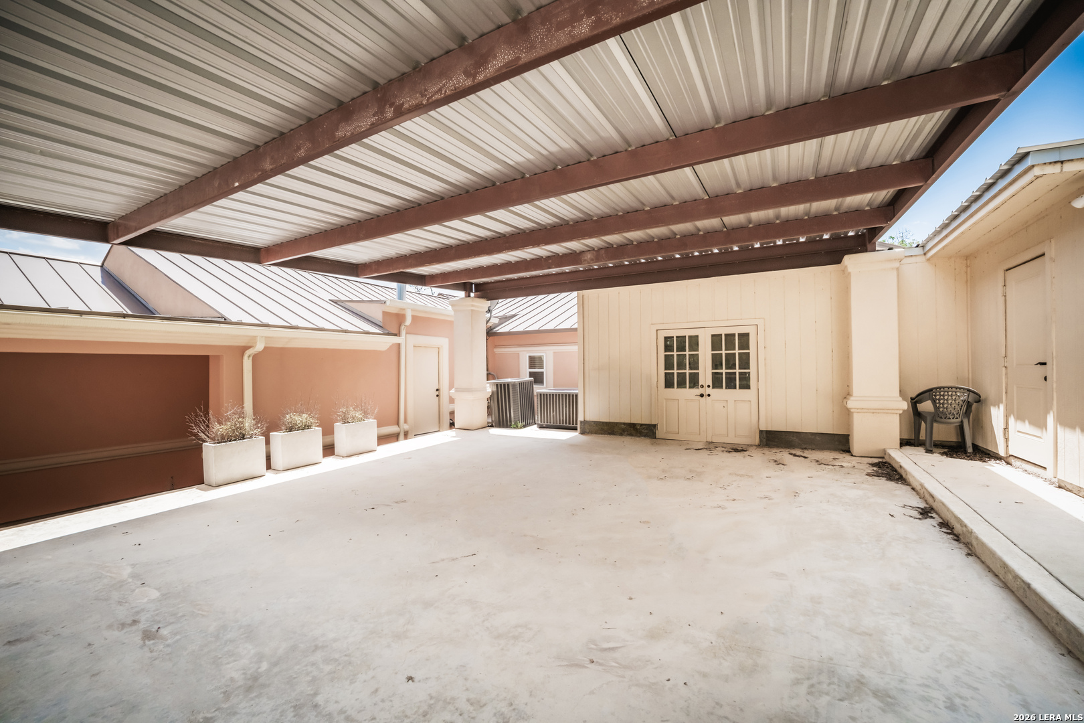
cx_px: 542
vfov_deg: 81.2
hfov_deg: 104.3
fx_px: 422
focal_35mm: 14
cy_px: 362
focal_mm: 9
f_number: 7.1
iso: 500
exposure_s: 1/400
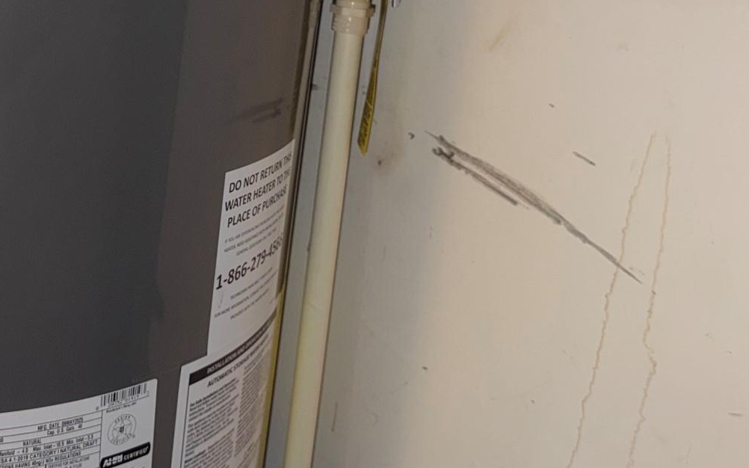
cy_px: 46
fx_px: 1061
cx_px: 182
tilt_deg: -12.5
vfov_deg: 24.2
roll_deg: -5.5
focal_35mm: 52
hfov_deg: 37.8
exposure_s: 1/12
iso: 80
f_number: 1.78
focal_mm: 6.76
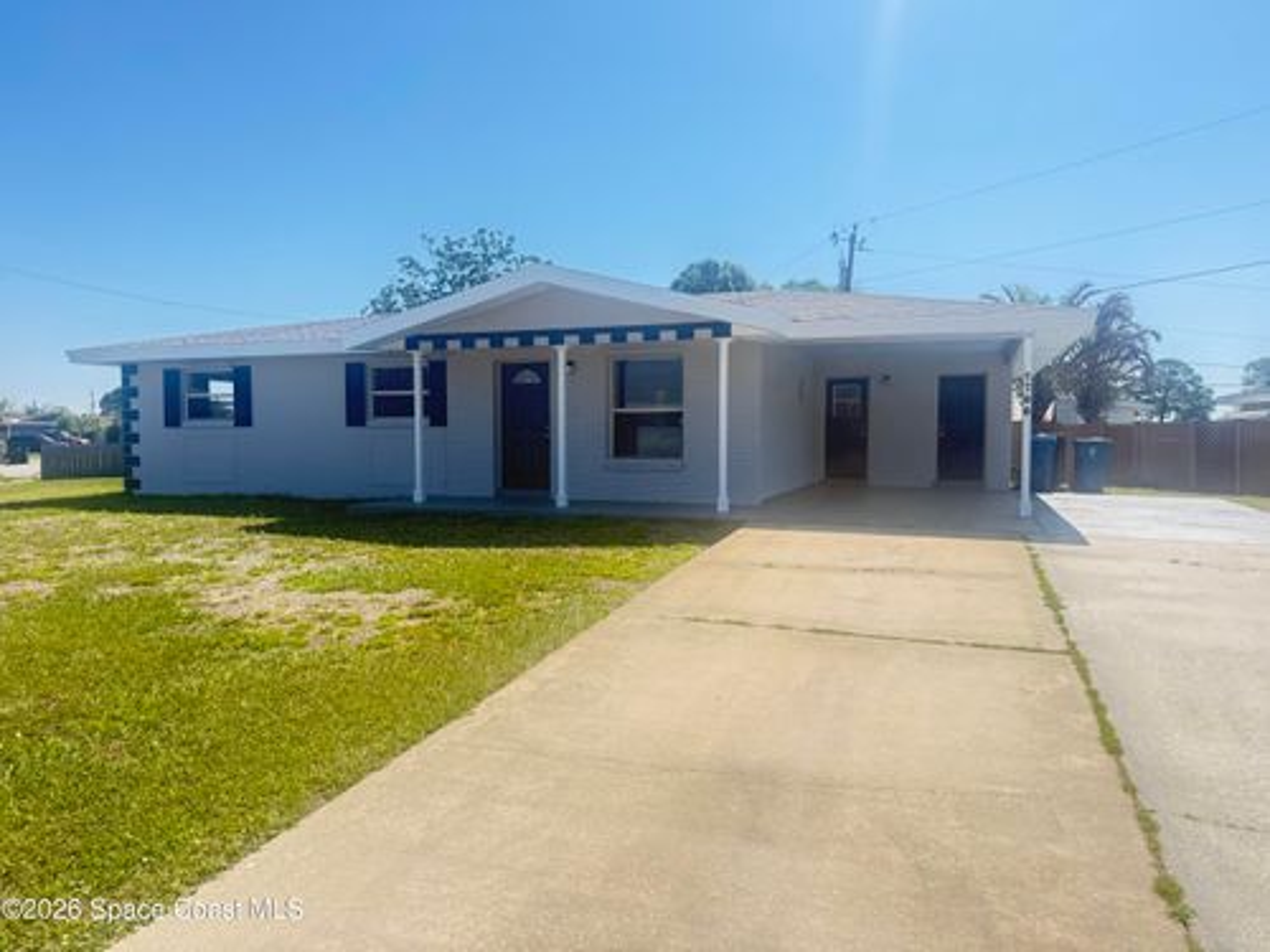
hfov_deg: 71.6
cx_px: 635
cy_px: 476
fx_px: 881
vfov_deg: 56.8
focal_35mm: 24
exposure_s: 1/1618
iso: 80
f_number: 1.78
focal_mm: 6.76
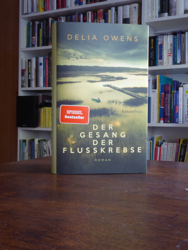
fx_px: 319
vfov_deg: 42.9
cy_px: 125
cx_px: 94
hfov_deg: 32.9
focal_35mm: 44
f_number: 8
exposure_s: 1/2
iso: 200
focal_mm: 7.8
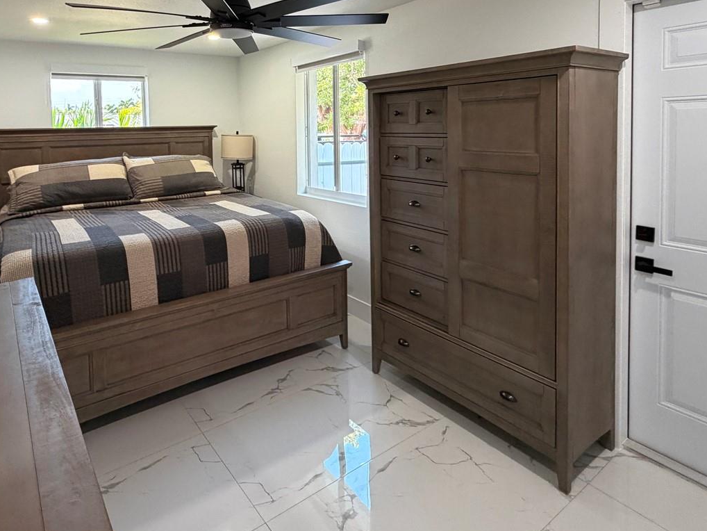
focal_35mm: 22
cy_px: 146
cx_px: 281
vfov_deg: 58.5
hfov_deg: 75.5
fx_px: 449
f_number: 2.2
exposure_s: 1/60
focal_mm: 2.22
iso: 200
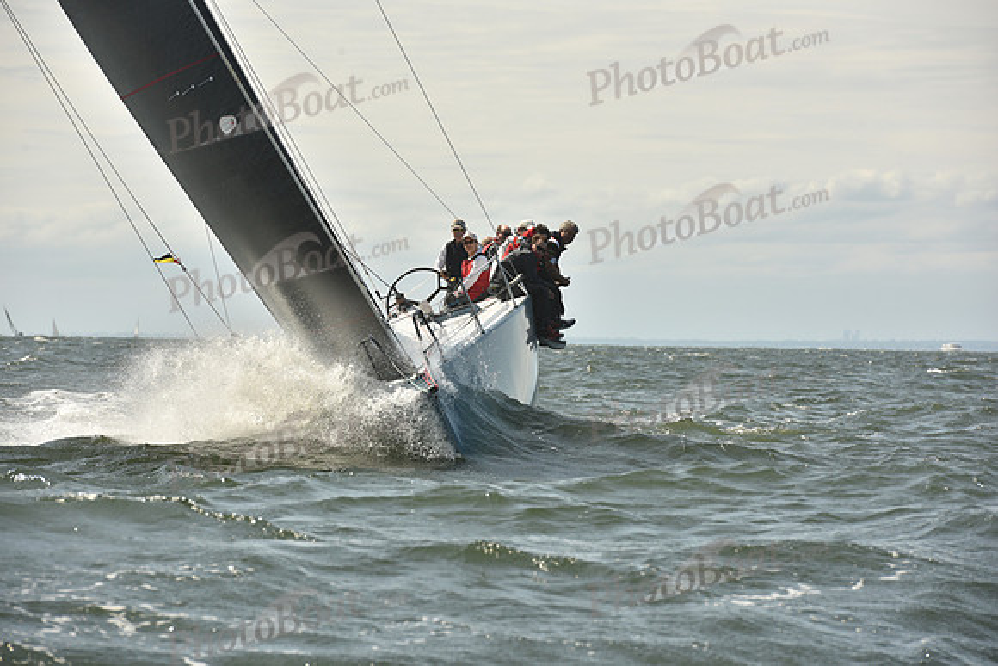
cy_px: 333
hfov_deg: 10.3
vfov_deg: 6.9
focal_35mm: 200
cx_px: 499
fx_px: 5545
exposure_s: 1/800
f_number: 9
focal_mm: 200
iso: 250
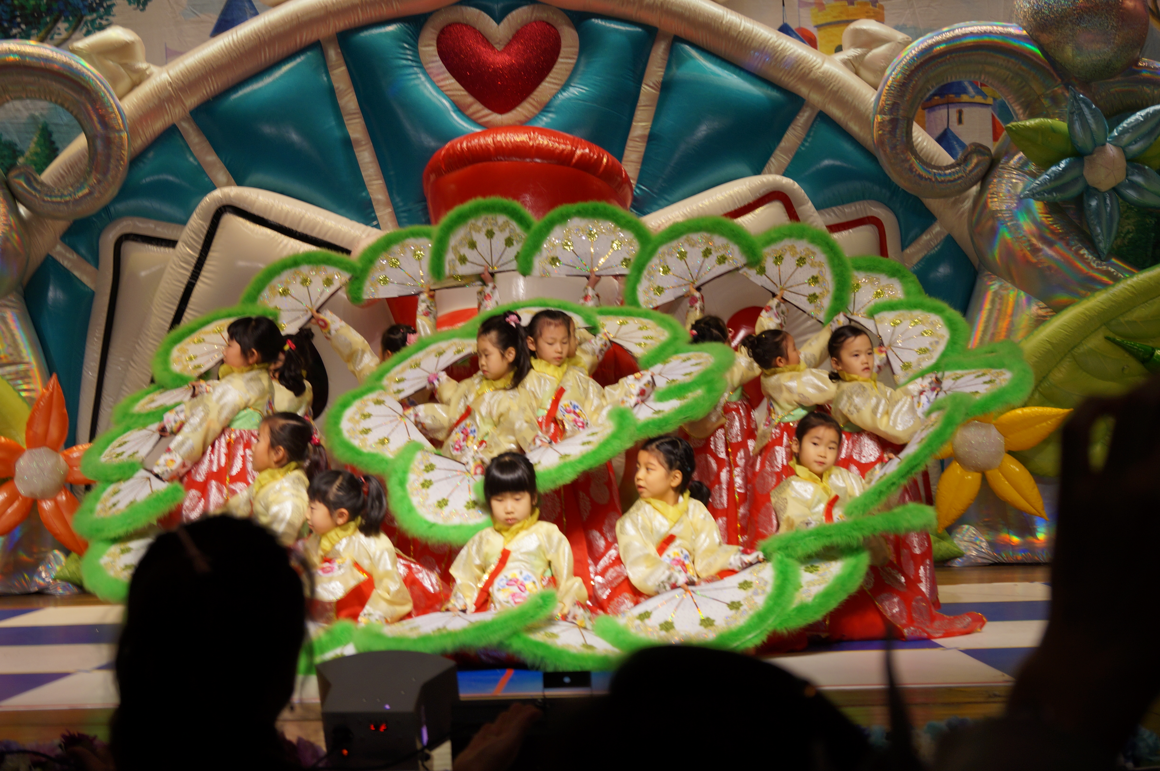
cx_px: 580
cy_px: 386
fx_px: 1690
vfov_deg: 25.7
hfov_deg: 37.9
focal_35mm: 52
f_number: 5
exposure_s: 1/60
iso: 160
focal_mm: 35
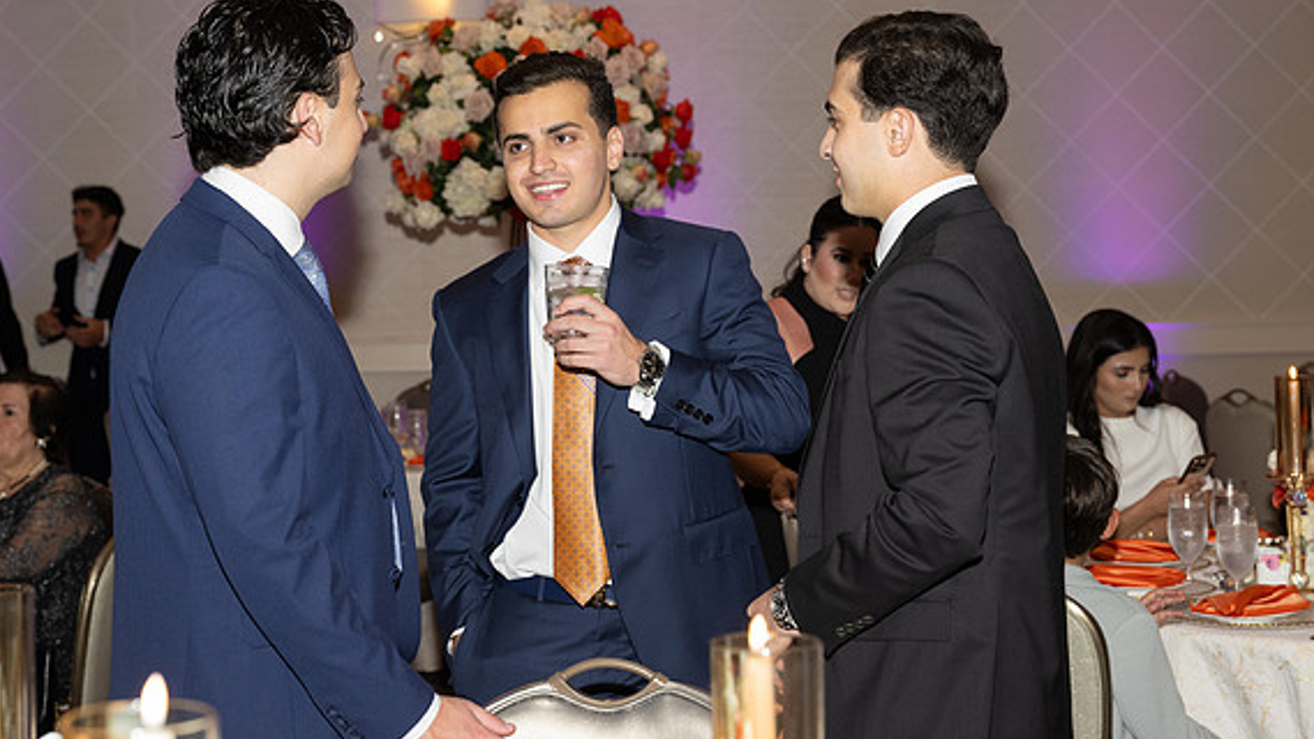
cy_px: 345
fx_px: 2195
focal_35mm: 63
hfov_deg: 33.3
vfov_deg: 19.1
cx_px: 649
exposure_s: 1/100
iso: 800
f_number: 5.6
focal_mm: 59
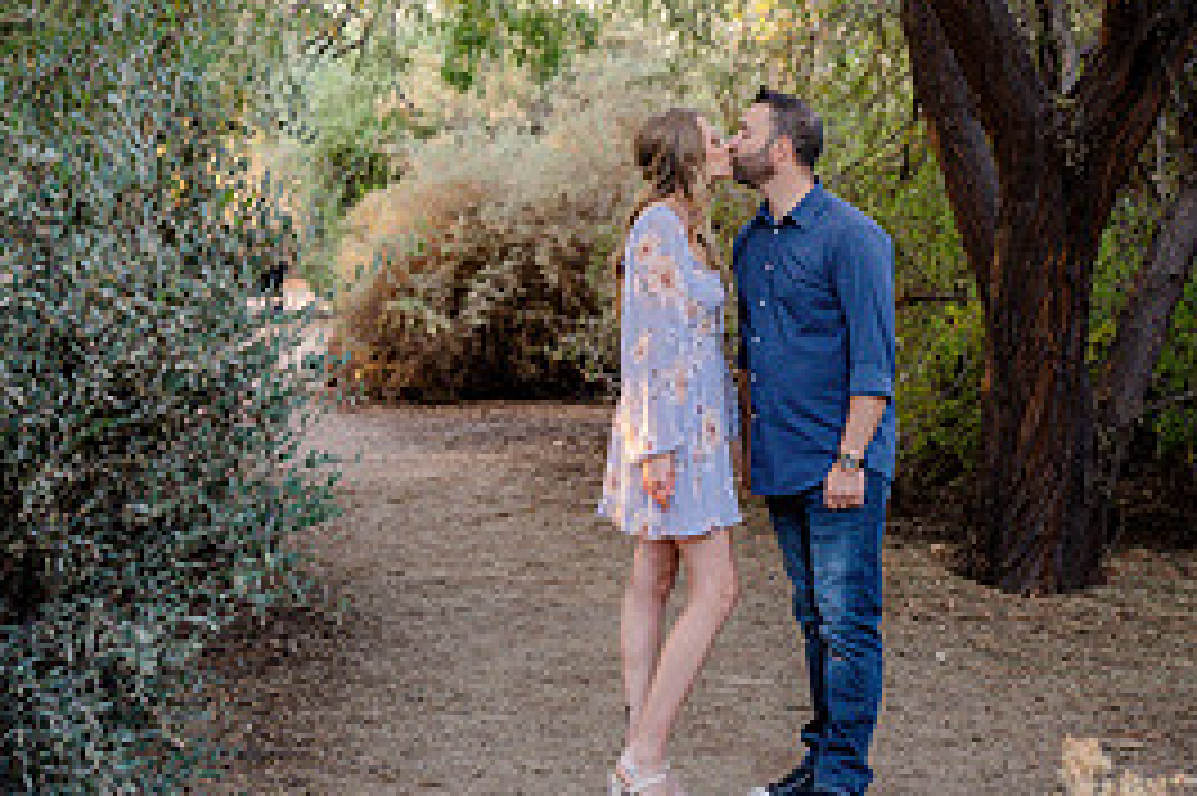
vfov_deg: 13.5
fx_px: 3323
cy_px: -22
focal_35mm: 100
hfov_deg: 20.4
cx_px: 598
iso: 1000
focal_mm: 59
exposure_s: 1/250
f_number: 4
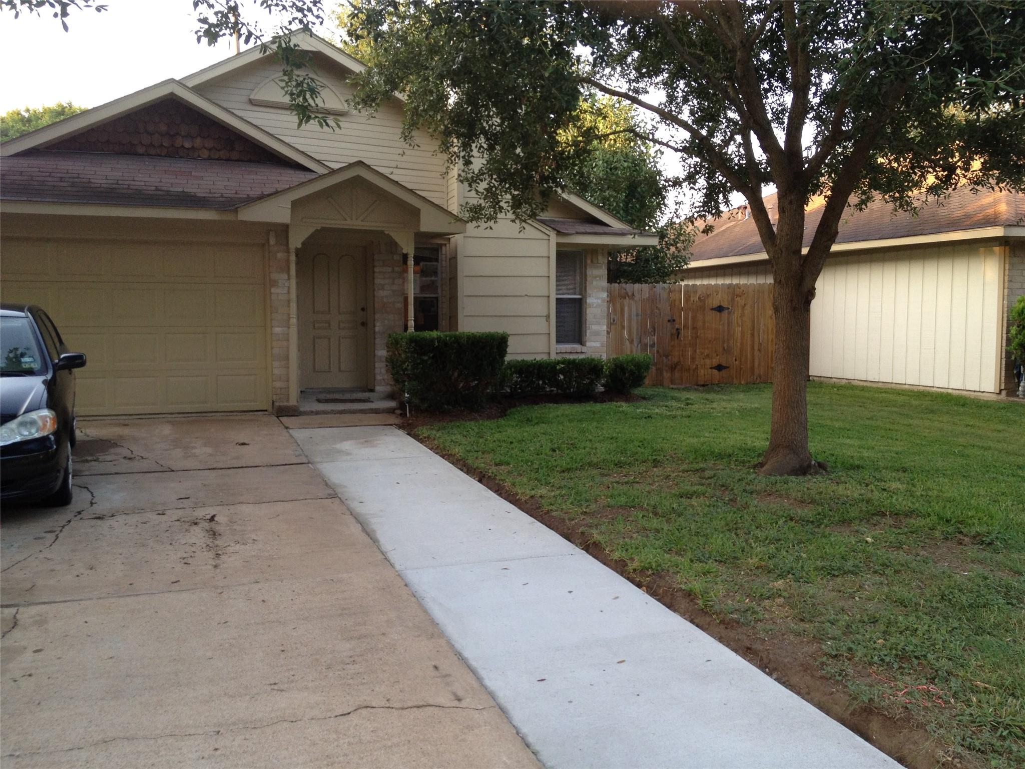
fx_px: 1036
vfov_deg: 40.7
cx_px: 512
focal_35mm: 35
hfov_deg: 52.6
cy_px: 384
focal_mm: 4.28
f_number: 2.4
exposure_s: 1/120
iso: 100
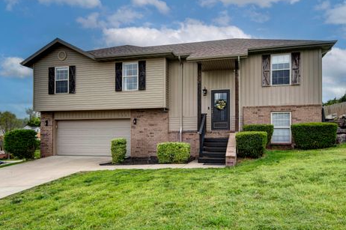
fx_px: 250
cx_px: 174
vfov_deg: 49.4
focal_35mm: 26
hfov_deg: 69.4
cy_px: 122
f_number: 6.3
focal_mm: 24
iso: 100
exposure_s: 1/500
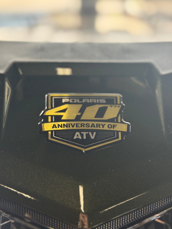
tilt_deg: -24.5
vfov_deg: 39.7
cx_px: 86
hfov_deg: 30.3
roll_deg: -0.8
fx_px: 318
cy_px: 114
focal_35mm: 48
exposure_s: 1/227
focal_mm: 6.76
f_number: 1.78
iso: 160
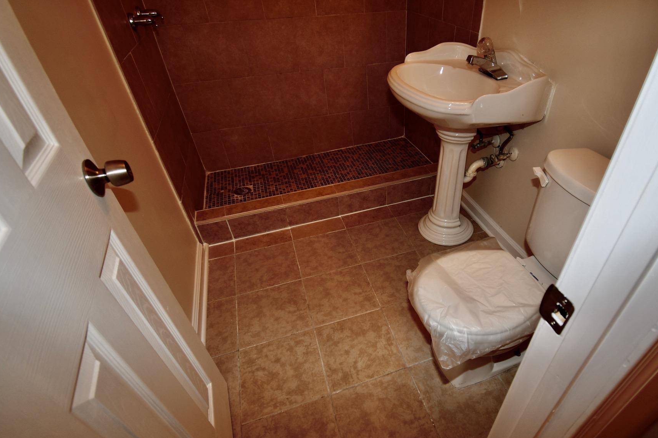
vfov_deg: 67.3
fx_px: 329
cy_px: 238
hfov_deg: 89.0
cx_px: 391
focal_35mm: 18
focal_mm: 10
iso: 200
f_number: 4.5
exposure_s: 1/60
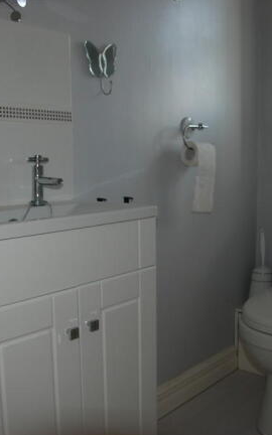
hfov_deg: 34.3
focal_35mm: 37
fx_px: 439
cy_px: 219
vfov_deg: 52.7
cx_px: 110
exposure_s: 1/60
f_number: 3.5
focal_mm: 16
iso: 200
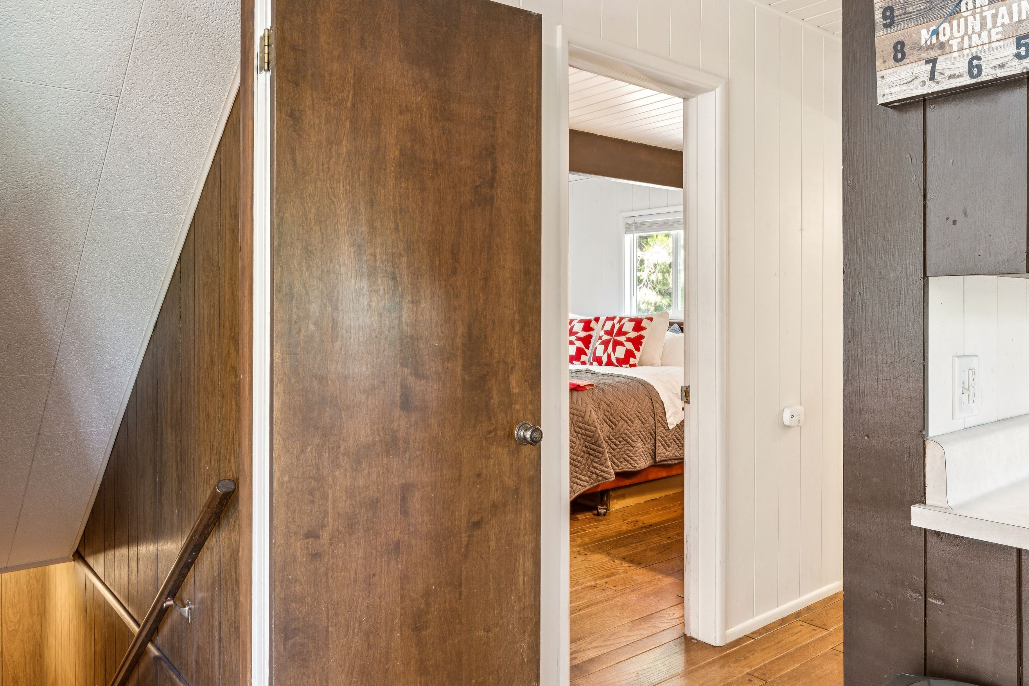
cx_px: 435
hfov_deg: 68.7
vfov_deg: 49.3
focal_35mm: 26
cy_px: 319
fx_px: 747
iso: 100
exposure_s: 2
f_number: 13
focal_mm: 19.1
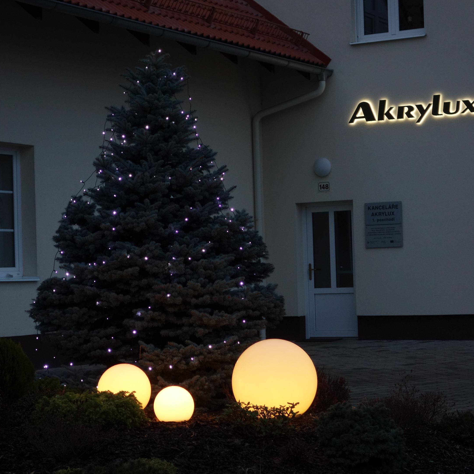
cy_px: 238
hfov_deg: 18.3
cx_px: 226
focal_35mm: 95
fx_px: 1472
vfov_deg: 18.3
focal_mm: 27.54
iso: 400
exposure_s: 1/40
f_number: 4
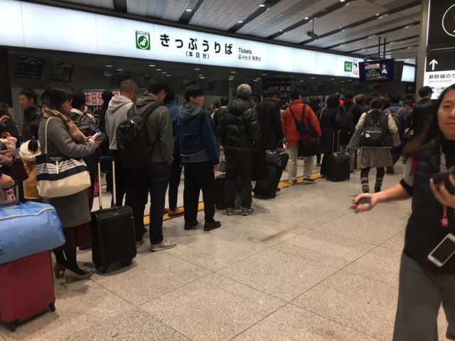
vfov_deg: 48.2
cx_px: 228
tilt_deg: -9.0
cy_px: 170
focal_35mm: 29
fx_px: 381
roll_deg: +0.4
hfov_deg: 61.7
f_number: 2.2
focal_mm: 4.15
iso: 32
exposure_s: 1/30
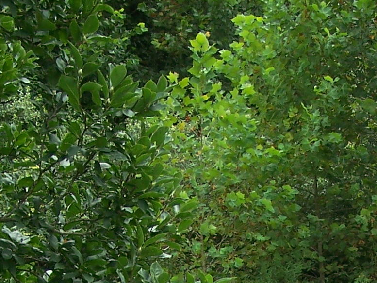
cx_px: 303
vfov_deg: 11.3
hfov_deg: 15.5
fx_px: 1372
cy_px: 413
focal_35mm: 126
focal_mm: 6.3
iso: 80
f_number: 2.8
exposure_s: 1/400
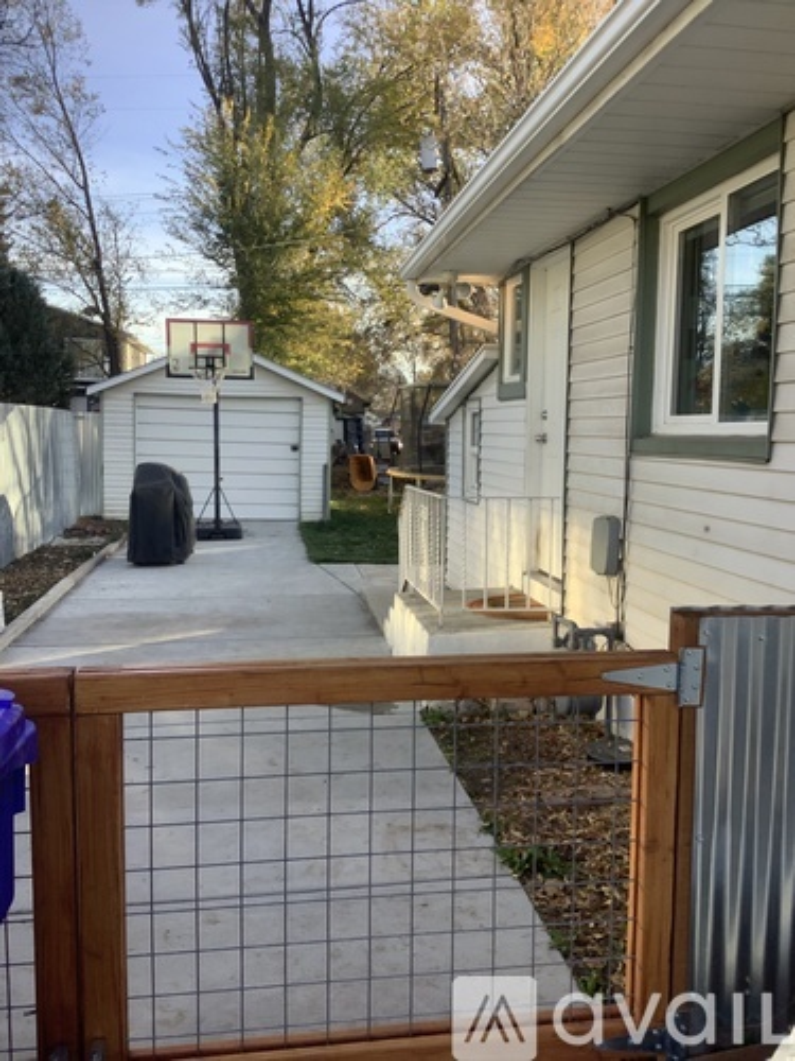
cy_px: 530
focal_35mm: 31
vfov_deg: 58.4
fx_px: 949
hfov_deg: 45.4
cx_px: 398
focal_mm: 3.3
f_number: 2.4
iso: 25
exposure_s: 1/193
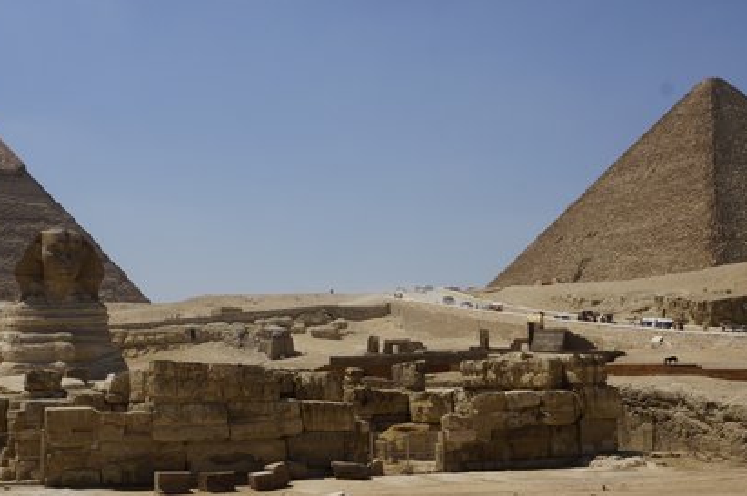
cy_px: 230
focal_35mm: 54
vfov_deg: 25.1
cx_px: 382
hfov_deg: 37.1
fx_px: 1115
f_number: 13
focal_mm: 23
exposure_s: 1/250
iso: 100
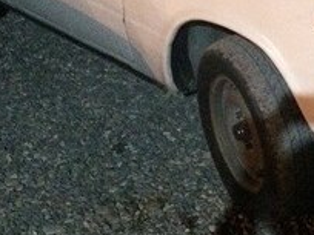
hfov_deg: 20.6
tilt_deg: -15.9
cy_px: -65
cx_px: 251
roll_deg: +3.6
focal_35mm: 94
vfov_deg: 15.1
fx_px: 853
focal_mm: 4.15
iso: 1000
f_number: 2.2
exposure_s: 1/17
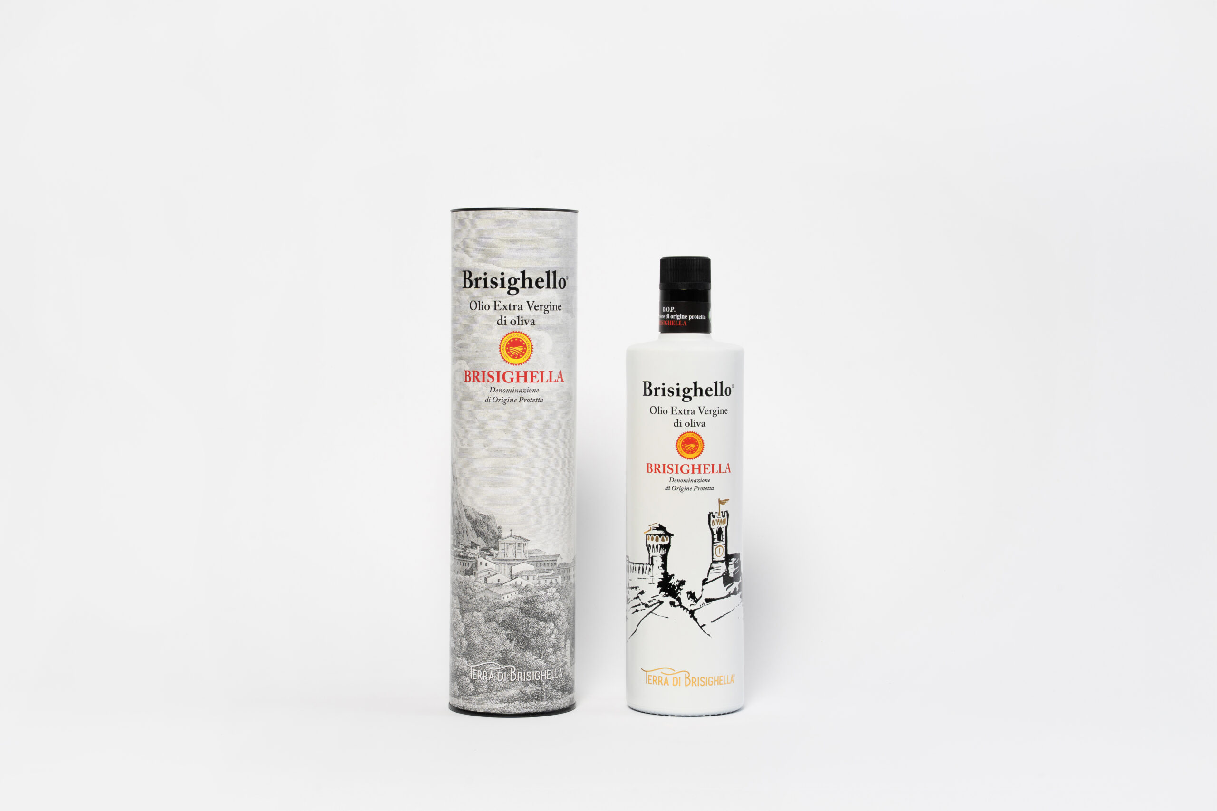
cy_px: 406
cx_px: 608
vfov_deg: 19.5
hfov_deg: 28.8
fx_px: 2366
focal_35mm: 70
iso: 125
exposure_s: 1/125
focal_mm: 70
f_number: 13
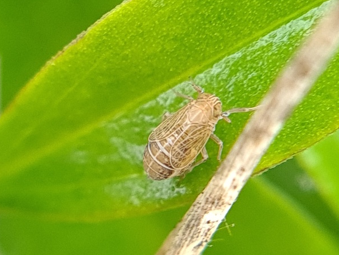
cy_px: 125
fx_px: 363
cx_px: 149
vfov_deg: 38.7
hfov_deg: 50.0
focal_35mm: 37
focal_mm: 5.4
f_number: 1.8
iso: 100
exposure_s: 1/100
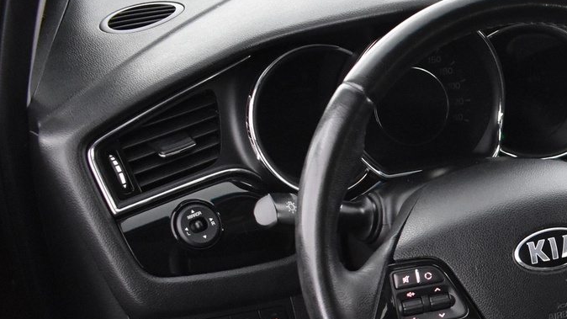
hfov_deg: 28.4
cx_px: 613
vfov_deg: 17.0
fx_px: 1022
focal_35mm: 68
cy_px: 369
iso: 3200
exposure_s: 1/20
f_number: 3.5
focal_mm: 18
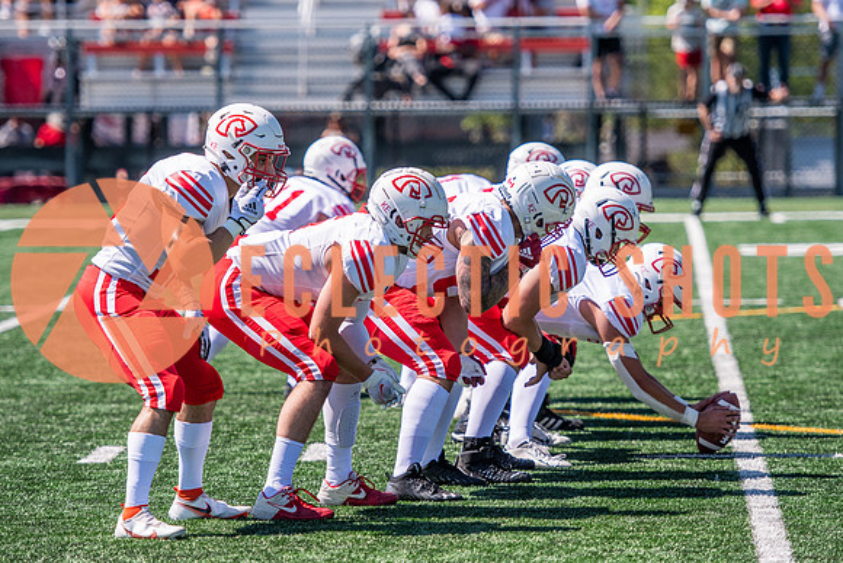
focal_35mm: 240
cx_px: 422
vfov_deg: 5.7
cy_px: 282
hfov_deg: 8.6
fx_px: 5621
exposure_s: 1/4000
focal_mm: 160
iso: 160
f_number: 2.8
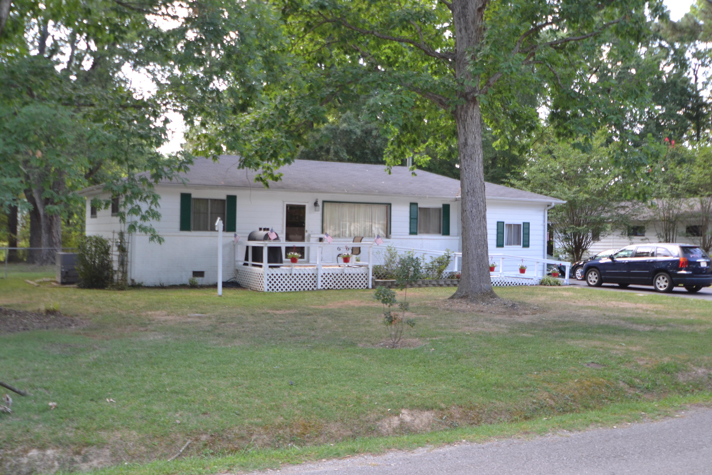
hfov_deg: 53.1
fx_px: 712
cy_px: 238
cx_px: 356
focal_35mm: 36
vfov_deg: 36.9
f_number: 4.5
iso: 400
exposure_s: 1/125
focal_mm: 24
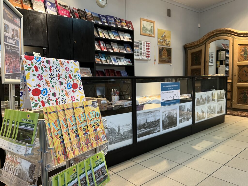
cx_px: 124
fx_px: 186
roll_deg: +0.7
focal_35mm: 26
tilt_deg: -4.9
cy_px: 93
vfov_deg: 53.1
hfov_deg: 67.3
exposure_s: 1/50
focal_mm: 5.1
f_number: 1.6
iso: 100
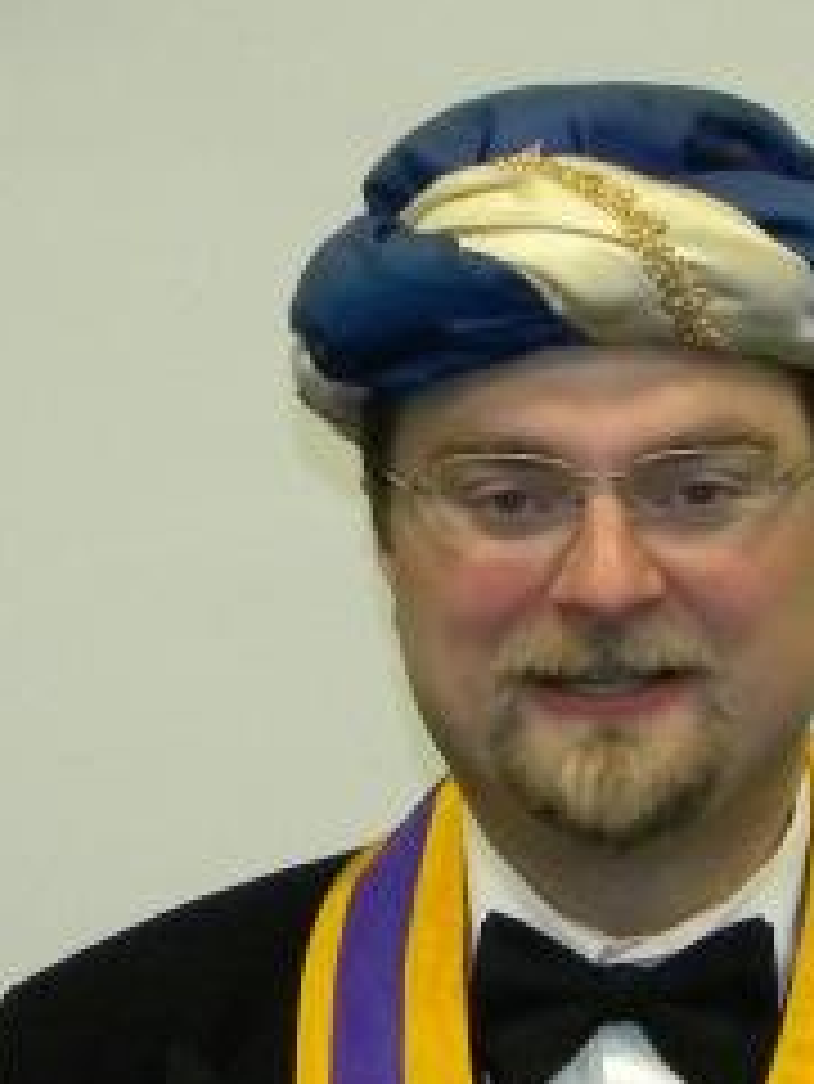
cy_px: 999
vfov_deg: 27.8
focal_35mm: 67
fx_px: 2099
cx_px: 670
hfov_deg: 21.6
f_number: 3.7
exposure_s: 1/30
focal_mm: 6.4
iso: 400
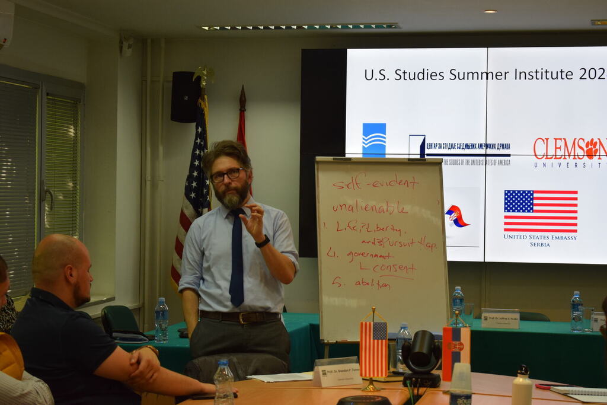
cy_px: 202
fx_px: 1391
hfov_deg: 24.6
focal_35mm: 82
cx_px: 304
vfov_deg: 16.6
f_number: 5.6
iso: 800
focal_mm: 55
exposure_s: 1/60
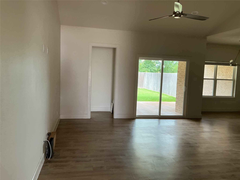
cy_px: 90
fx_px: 201
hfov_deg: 61.7
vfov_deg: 48.2
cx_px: 120
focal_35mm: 29
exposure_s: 1/60
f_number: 1.8
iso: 80
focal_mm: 3
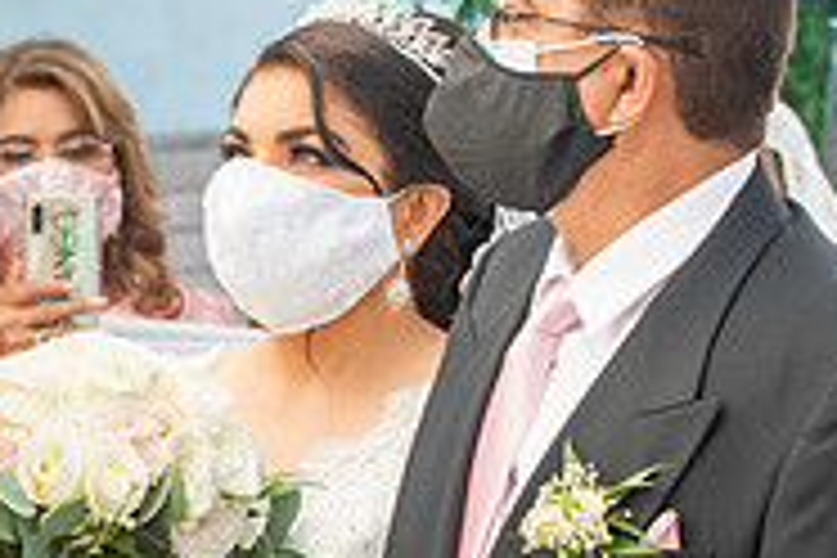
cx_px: 189
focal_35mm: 346
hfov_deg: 6.0
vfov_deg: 4.0
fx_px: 8044
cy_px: 574
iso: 640
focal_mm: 102
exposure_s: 1/125
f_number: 7.1
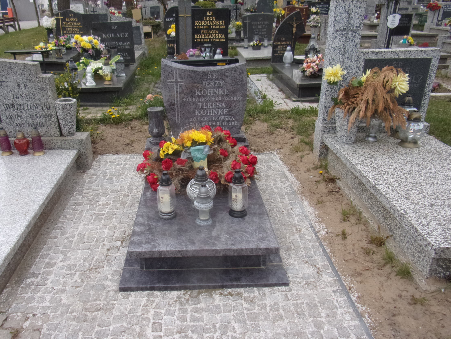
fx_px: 365
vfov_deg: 49.7
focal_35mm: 28
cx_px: 200
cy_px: 172
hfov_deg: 63.3
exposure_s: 1/280
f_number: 3.3
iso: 80
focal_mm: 4.3
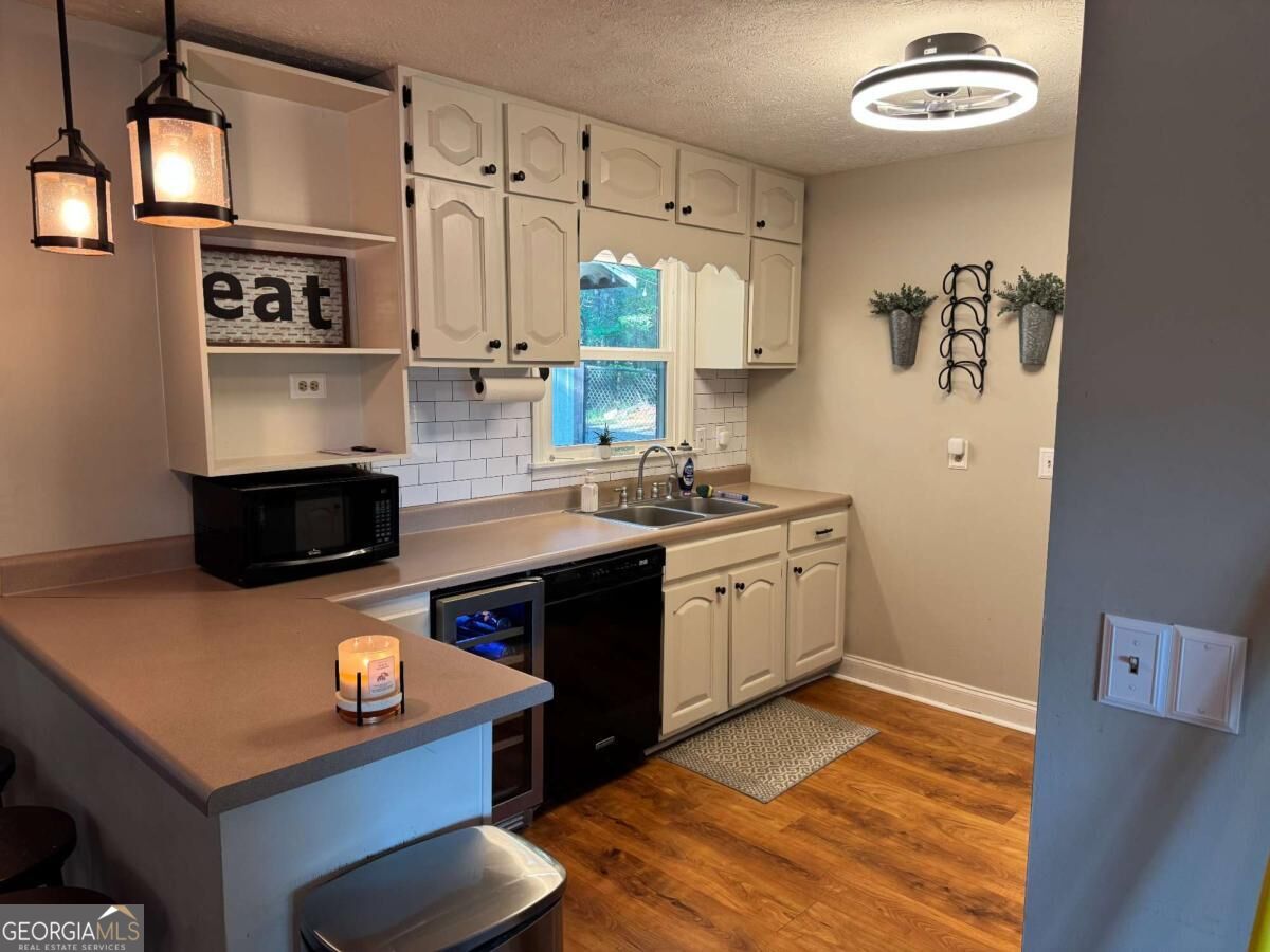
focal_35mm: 24
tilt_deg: -7.3
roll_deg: -0.3
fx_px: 881
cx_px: 635
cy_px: 476
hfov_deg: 71.6
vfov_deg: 56.8
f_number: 1.78
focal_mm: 6.76
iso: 200
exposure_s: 1/60
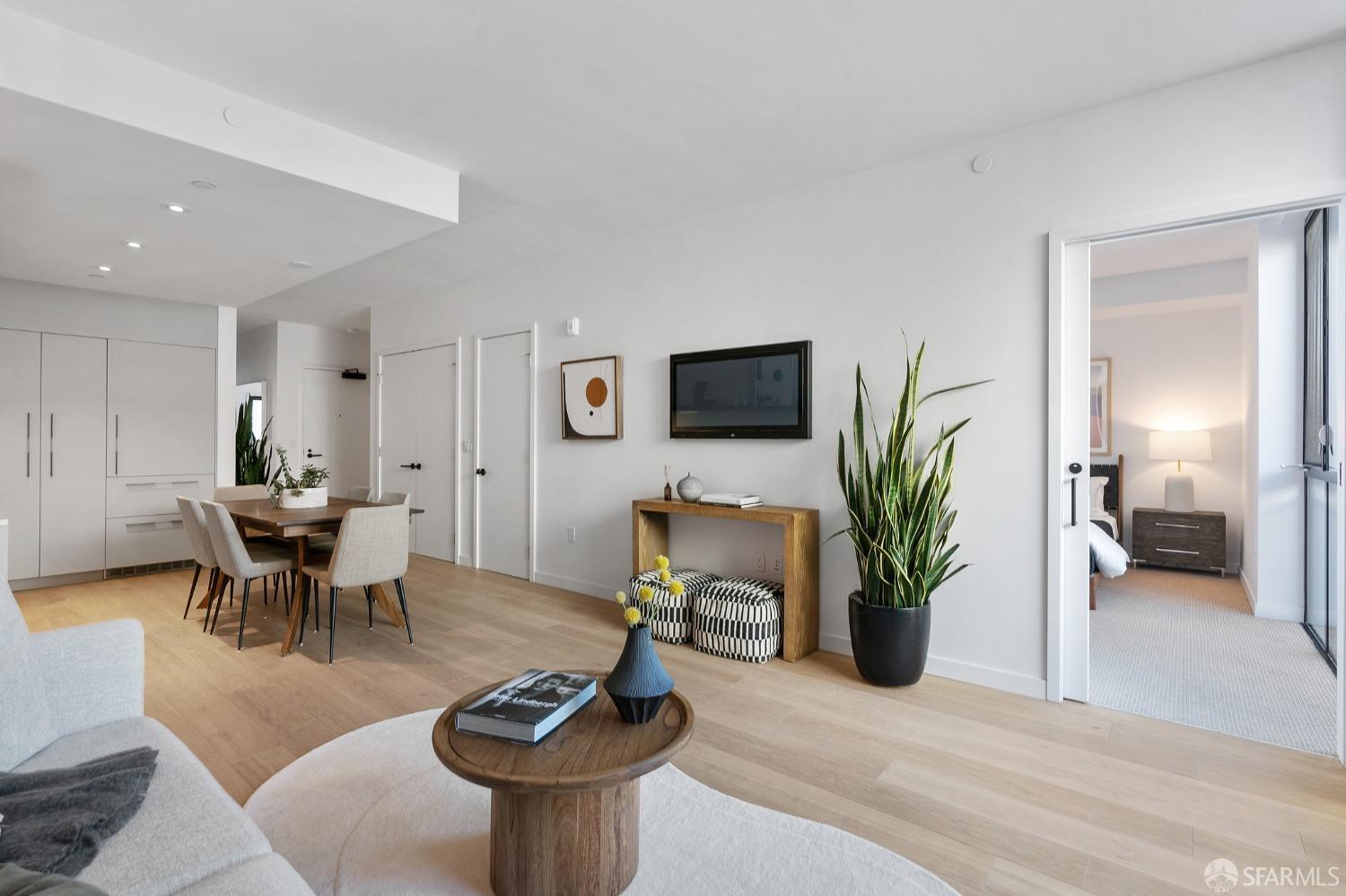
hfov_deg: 96.8
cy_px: 448
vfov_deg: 73.7
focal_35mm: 16
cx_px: 673
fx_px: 598
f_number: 10
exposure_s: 1/5
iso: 200
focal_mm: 16
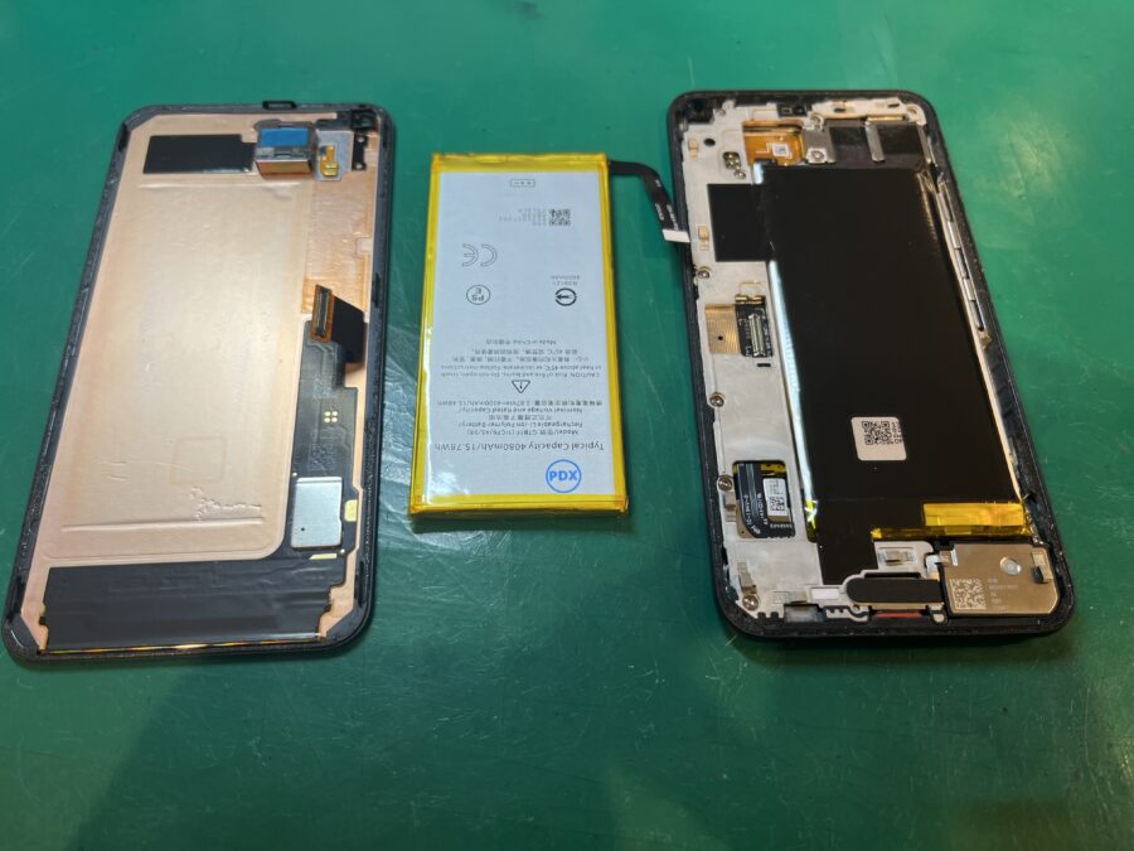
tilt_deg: -62.5
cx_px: 567
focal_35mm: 26
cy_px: 426
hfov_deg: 67.3
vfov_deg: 53.1
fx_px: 852
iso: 32
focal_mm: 5.1
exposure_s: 1/110
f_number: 1.6
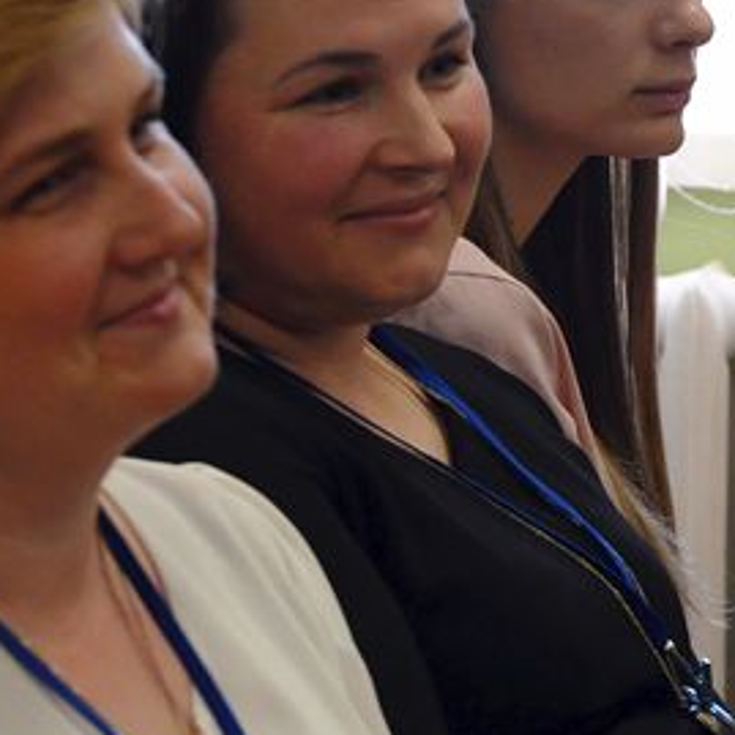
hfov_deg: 7.5
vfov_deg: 7.5
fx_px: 5597
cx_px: 429
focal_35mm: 233
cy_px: 403
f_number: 5
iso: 1600
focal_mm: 58
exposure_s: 1/160
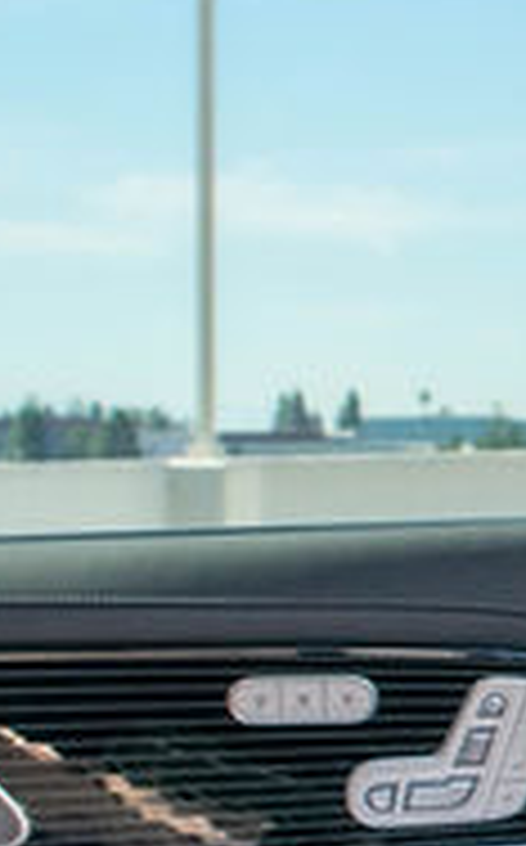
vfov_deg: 13.9
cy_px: 569
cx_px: 1520
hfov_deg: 7.7
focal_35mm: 150
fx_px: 3451
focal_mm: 18
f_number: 6.3
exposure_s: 1/160
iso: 400
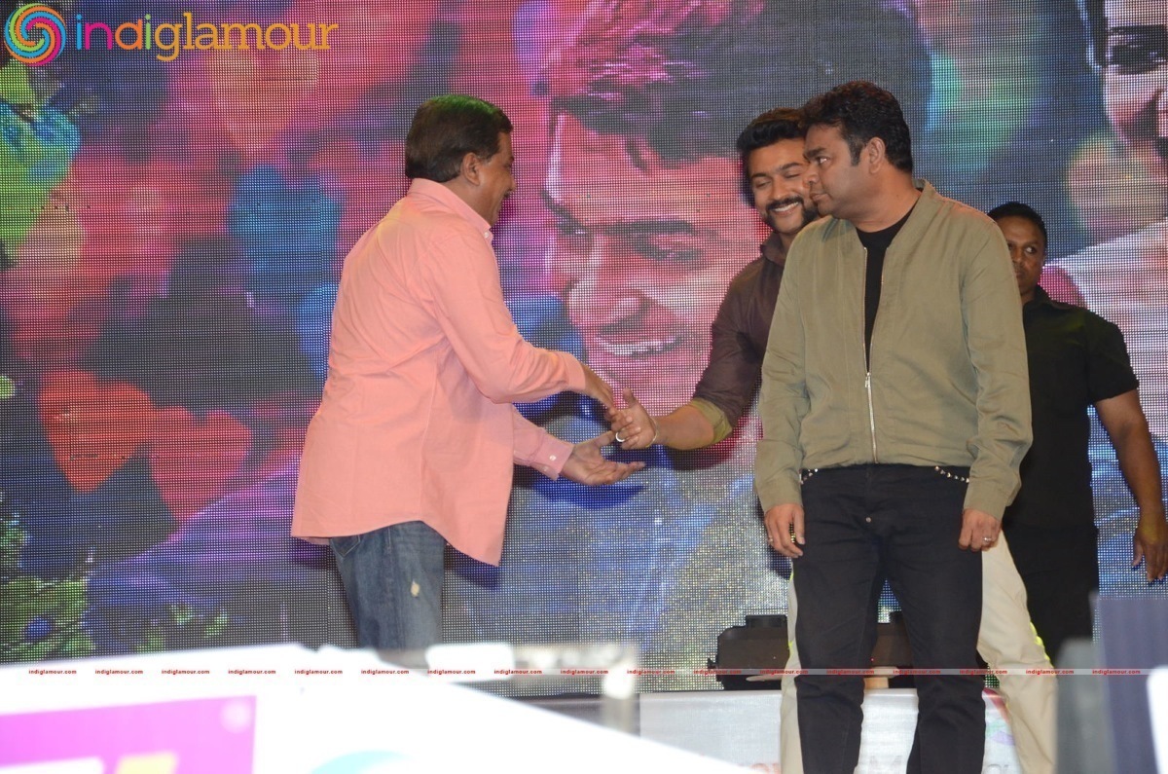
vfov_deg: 8.7
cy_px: 387
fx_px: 5100
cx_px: 584
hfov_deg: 13.1
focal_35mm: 158
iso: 1250
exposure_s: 1/125
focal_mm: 105
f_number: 5.6
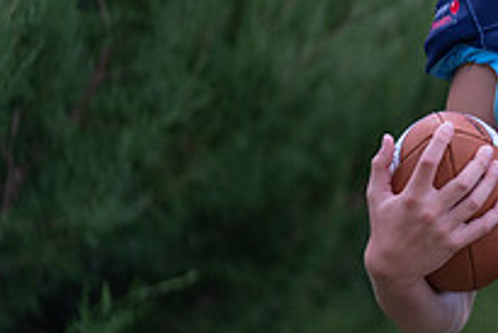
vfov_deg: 3.0
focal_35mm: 455
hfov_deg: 4.5
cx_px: 687
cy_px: 77
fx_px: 6298
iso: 500
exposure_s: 1/320
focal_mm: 161
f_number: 2.8
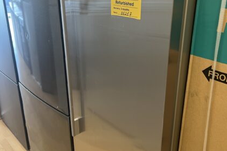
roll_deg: +0.7
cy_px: 66
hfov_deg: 51.9
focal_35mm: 37
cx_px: 115
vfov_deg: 35.9
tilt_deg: -20.9
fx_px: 233
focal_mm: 5.7
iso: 80
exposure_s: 1/50
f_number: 1.5
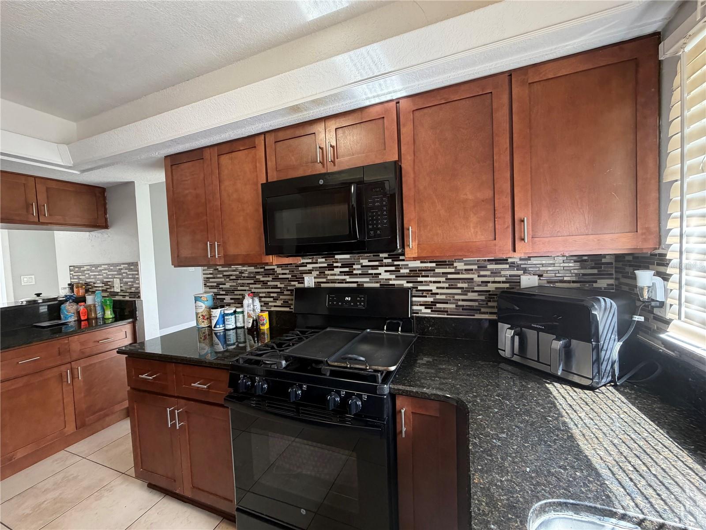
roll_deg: +2.6
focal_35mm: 14
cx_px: 353
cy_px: 265
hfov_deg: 102.1
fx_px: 286
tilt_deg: -2.9
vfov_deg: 85.7
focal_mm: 2.22
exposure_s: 1/120
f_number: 2.2
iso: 250
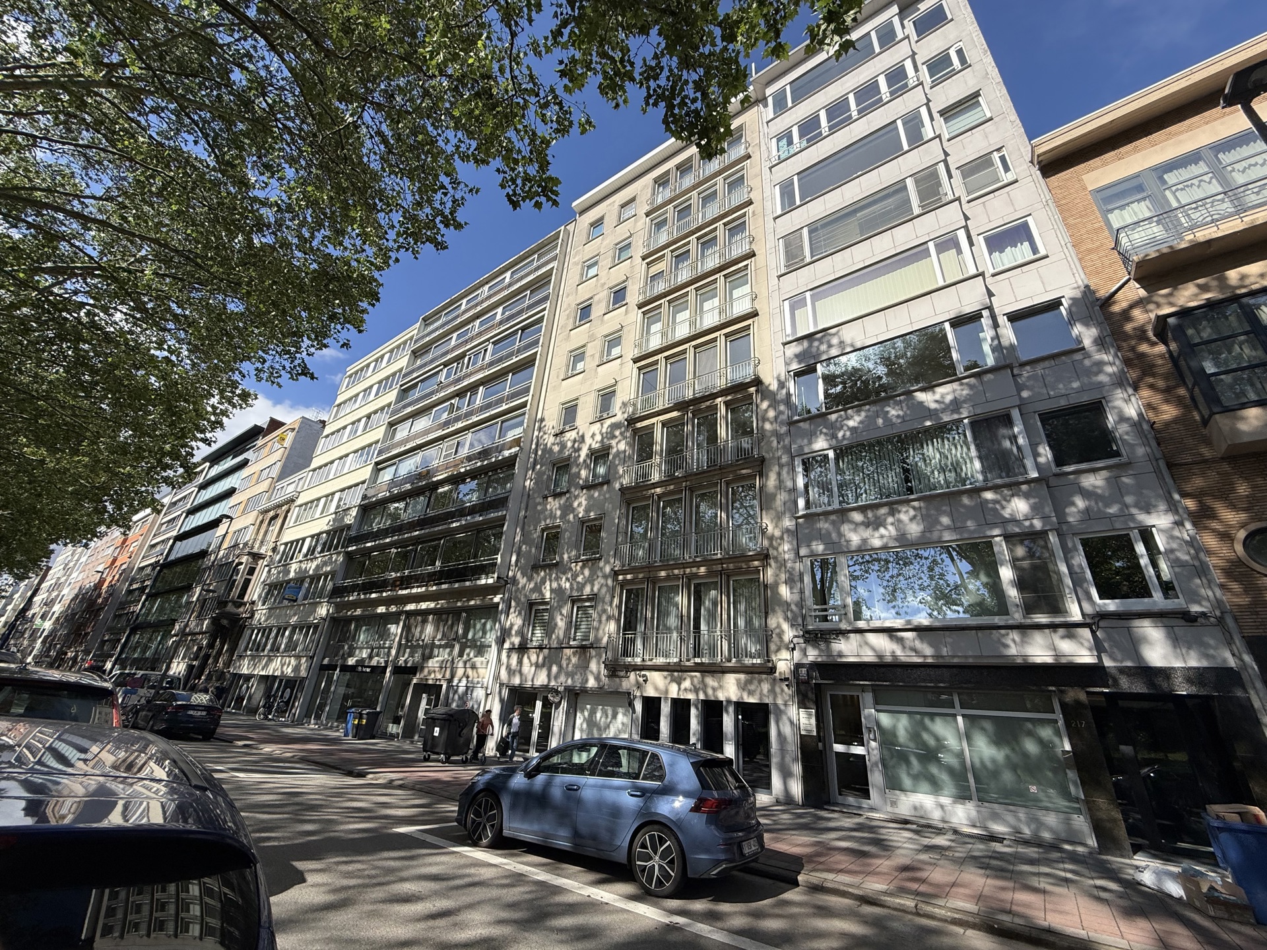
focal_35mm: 14
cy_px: 475
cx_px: 634
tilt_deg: +26.5
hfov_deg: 102.1
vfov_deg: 85.7
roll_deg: -4.9
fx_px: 512
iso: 50
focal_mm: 2.22
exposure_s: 1/1795
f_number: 2.2
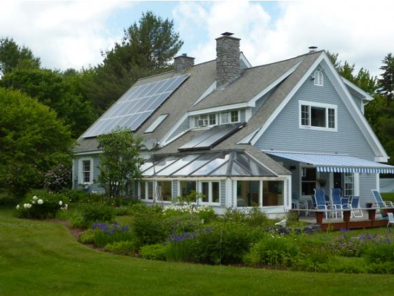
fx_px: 547
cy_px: 148
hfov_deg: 39.6
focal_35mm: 48
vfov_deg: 30.3
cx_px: 197
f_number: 4
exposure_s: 1/400
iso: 80
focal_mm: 4.4
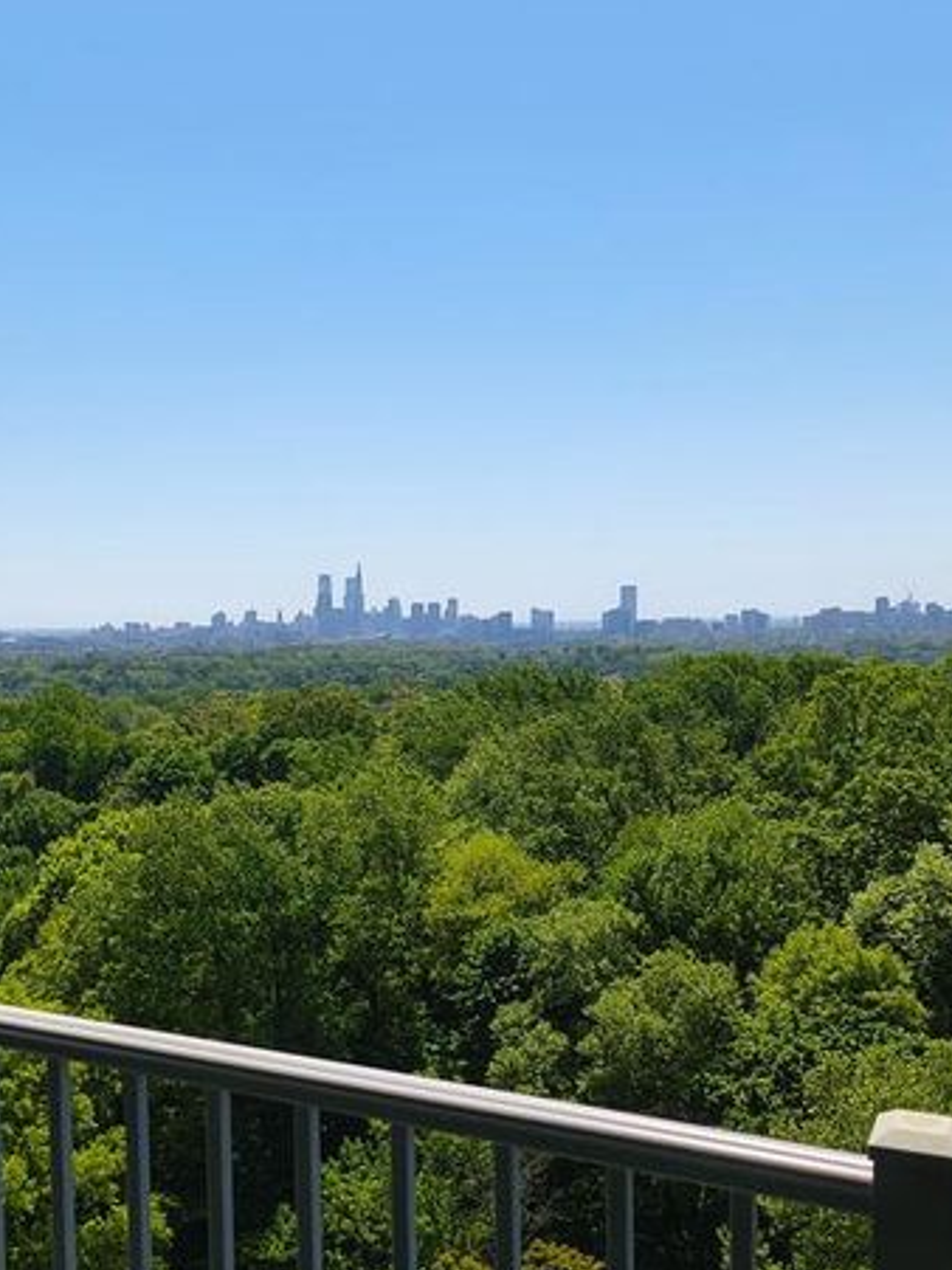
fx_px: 1357
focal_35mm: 37
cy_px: 728
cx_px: 375
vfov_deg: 50.0
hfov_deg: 38.5
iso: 100
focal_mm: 4.68
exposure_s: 1/1457
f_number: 1.7
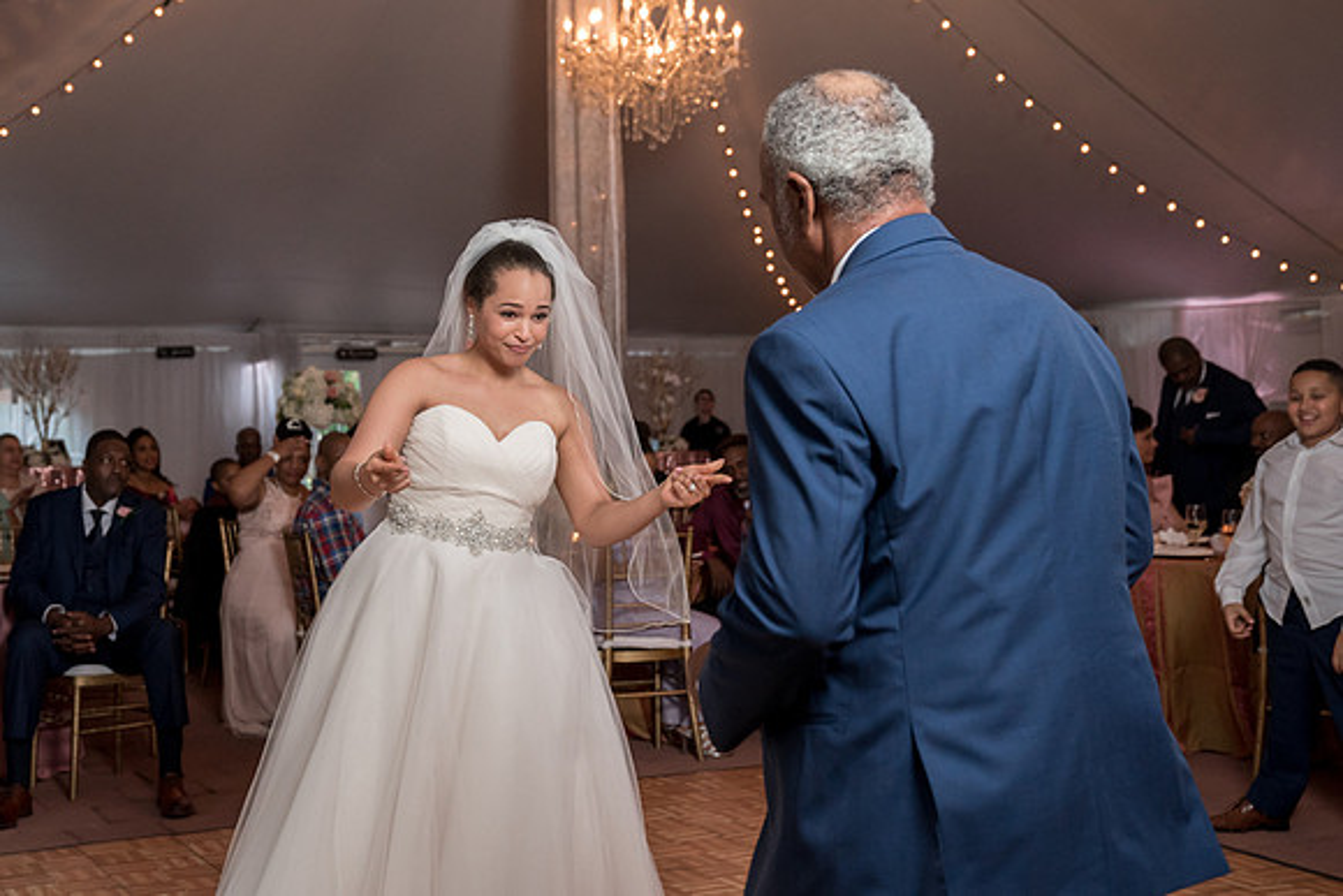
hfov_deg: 39.1
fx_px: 1879
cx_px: 516
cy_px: 397
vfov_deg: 26.8
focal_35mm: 50
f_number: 4
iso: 2000
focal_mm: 40
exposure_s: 1/200
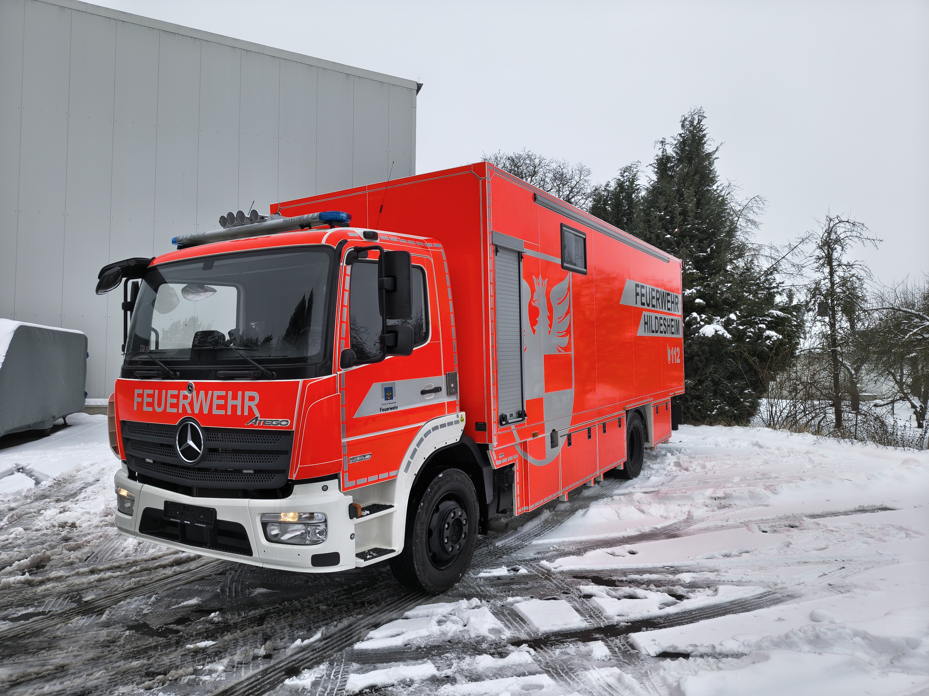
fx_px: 644
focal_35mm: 24
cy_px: 348
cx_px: 464
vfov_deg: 56.8
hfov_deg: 71.6
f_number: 1.8
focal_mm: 5.56
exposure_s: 1/1178
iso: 101
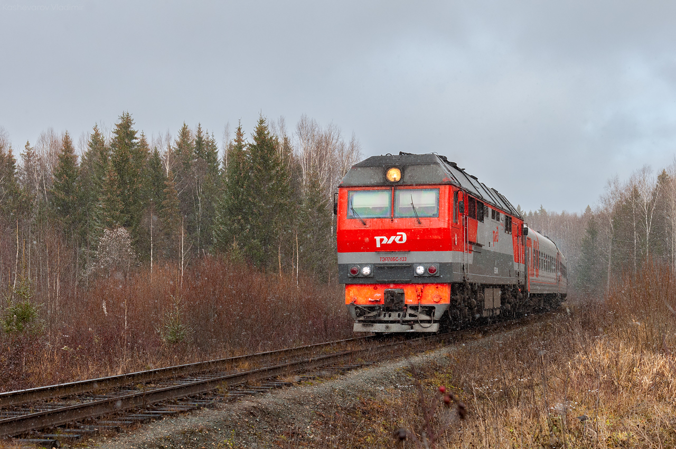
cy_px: 224
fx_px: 1350
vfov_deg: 18.9
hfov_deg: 28.1
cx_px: 338
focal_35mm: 72
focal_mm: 48
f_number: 7.1
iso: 800
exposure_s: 1/500
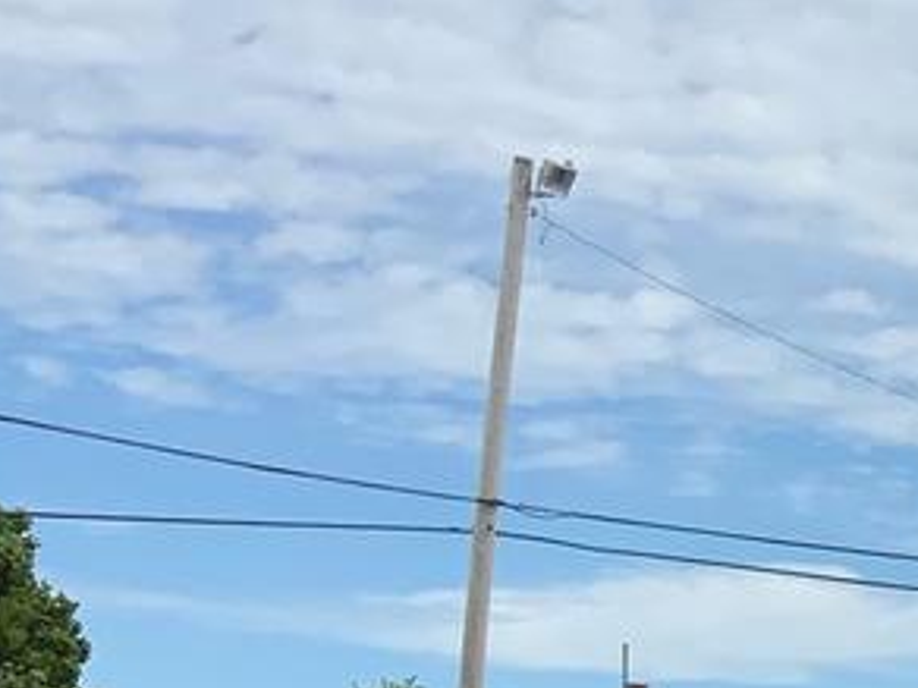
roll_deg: -1.0
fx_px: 3368
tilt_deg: +1.3
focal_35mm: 127
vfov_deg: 11.4
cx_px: 1801
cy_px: 898
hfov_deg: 13.4
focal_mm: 3
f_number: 1.8
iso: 20
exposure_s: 1/3322
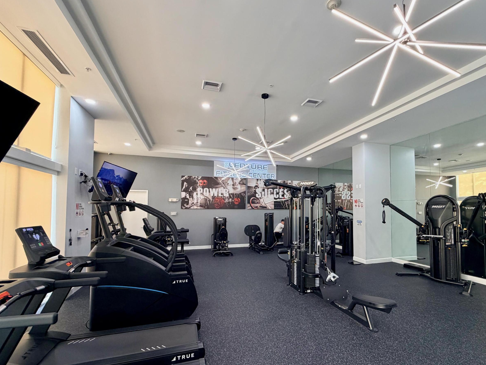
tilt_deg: +2.3
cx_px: 267
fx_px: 239
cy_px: 200
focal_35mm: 17
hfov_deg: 90.7
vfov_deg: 74.5
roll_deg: -1.4
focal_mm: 2.22
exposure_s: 1/120
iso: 320
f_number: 2.2
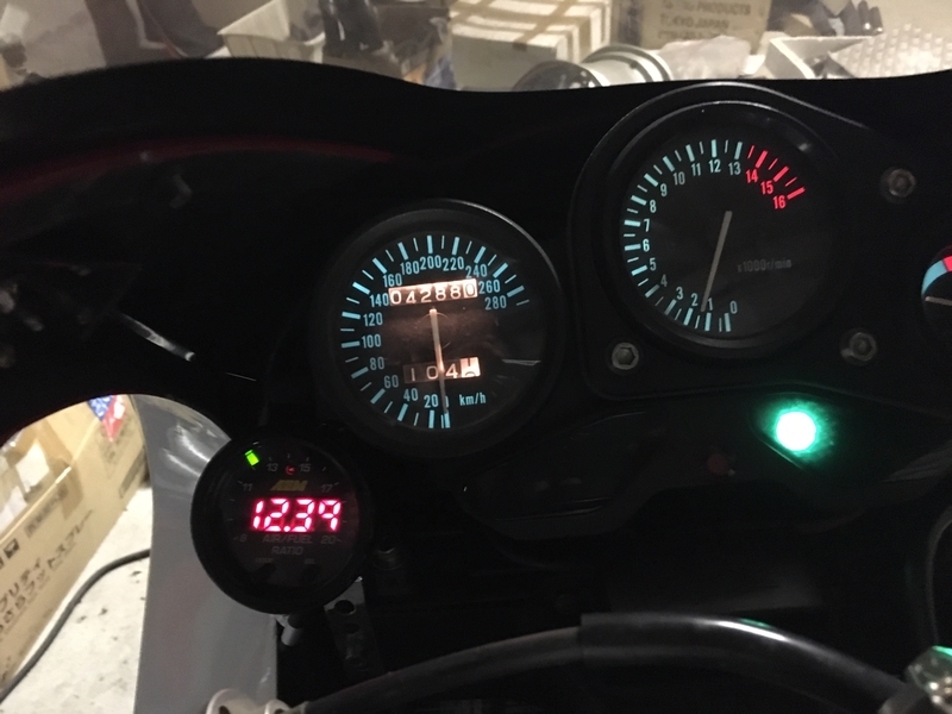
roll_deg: +2.5
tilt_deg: -37.7
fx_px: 798
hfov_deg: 61.7
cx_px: 476
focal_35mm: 29
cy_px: 357
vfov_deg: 48.2
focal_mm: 4.15
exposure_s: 1/15
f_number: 2.2
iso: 800
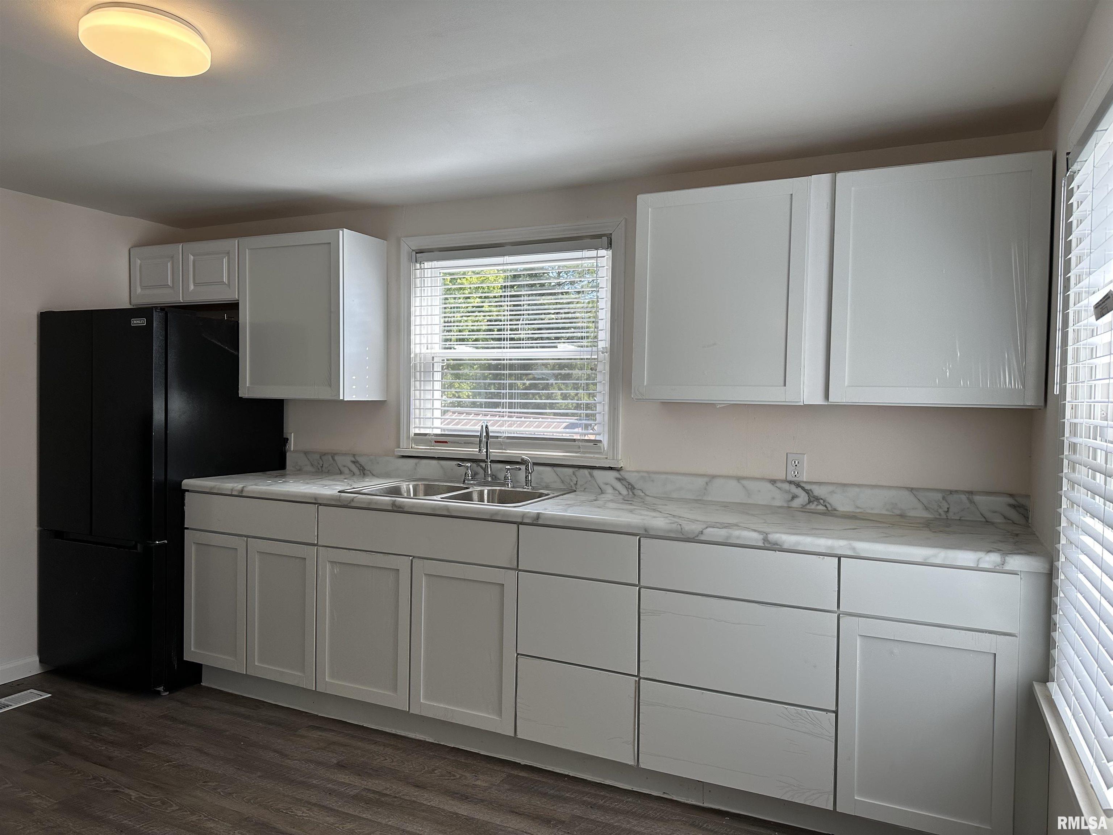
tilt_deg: -2.7
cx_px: 556
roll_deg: -0.7
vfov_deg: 56.8
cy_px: 418
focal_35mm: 24
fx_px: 772
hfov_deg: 71.6
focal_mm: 6.86
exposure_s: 1/486
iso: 80
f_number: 1.78
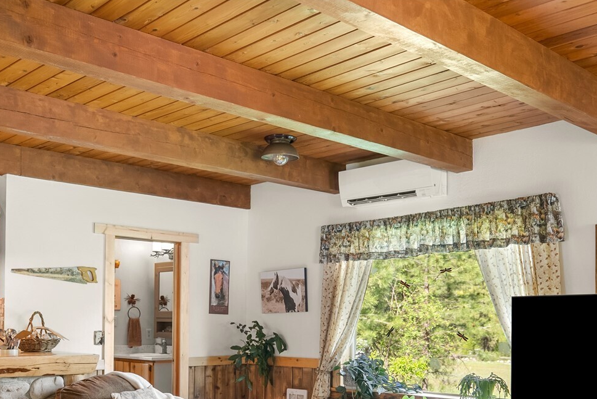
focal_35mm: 42
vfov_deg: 30.8
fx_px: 697
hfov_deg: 46.3
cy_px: 343
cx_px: 260
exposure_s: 1/15
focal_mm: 24
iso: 400
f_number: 3.2
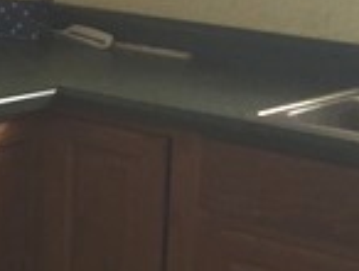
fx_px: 1319
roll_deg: -1.7
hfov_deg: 13.0
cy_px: -59
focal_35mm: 127
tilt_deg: -4.8
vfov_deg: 11.5
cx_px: -408
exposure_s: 1/120
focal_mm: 4.15
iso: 50
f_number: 2.2
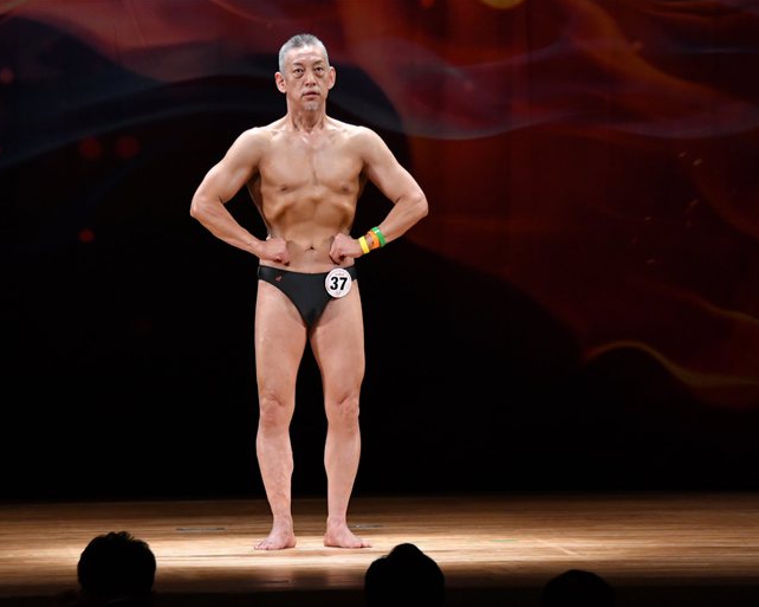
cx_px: 346
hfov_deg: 7.6
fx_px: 5726
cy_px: 303
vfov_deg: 6.1
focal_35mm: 255
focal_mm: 150
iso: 3200
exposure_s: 1/400
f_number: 5.6
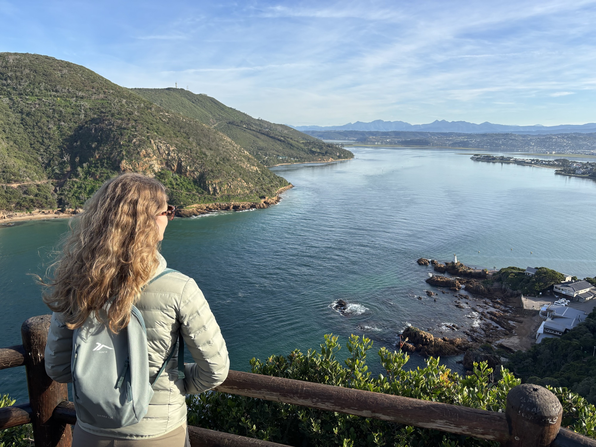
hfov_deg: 67.3
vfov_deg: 53.1
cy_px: 224
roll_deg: -1.5
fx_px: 448
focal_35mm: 26
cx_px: 298
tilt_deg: -12.0
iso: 50
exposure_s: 1/1912
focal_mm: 5.96
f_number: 1.6
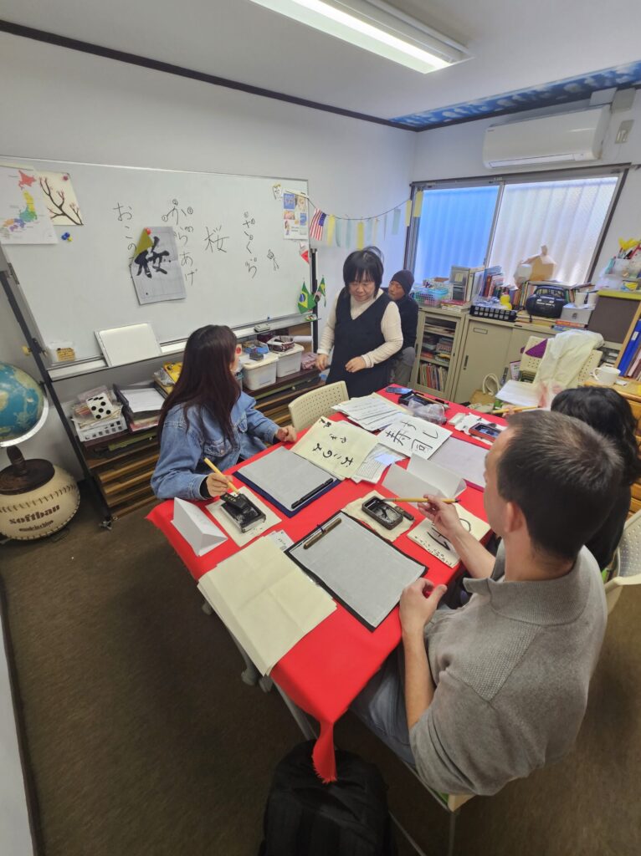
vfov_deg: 106.2
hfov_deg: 89.8
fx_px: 322
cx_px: 320
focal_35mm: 13
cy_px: 428
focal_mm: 2.2
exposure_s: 1/50
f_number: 2.2
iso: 160
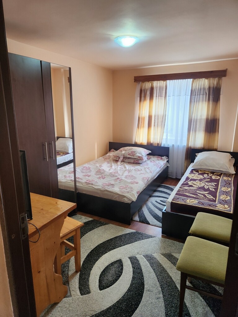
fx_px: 211
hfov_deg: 58.9
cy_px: 158
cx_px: 119
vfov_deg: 73.9
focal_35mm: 23
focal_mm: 5.4
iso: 160
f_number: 1.8
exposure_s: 1/100
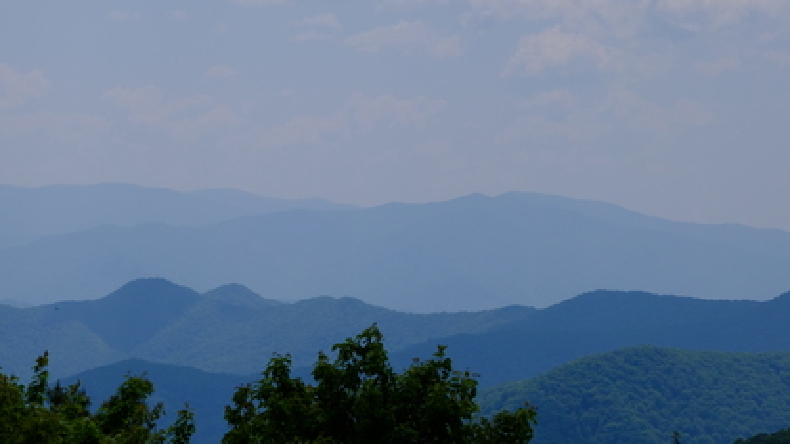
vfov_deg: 8.1
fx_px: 3120
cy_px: 248
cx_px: 270
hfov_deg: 14.4
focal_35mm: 149
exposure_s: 1/2000
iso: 400
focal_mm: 70
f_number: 8
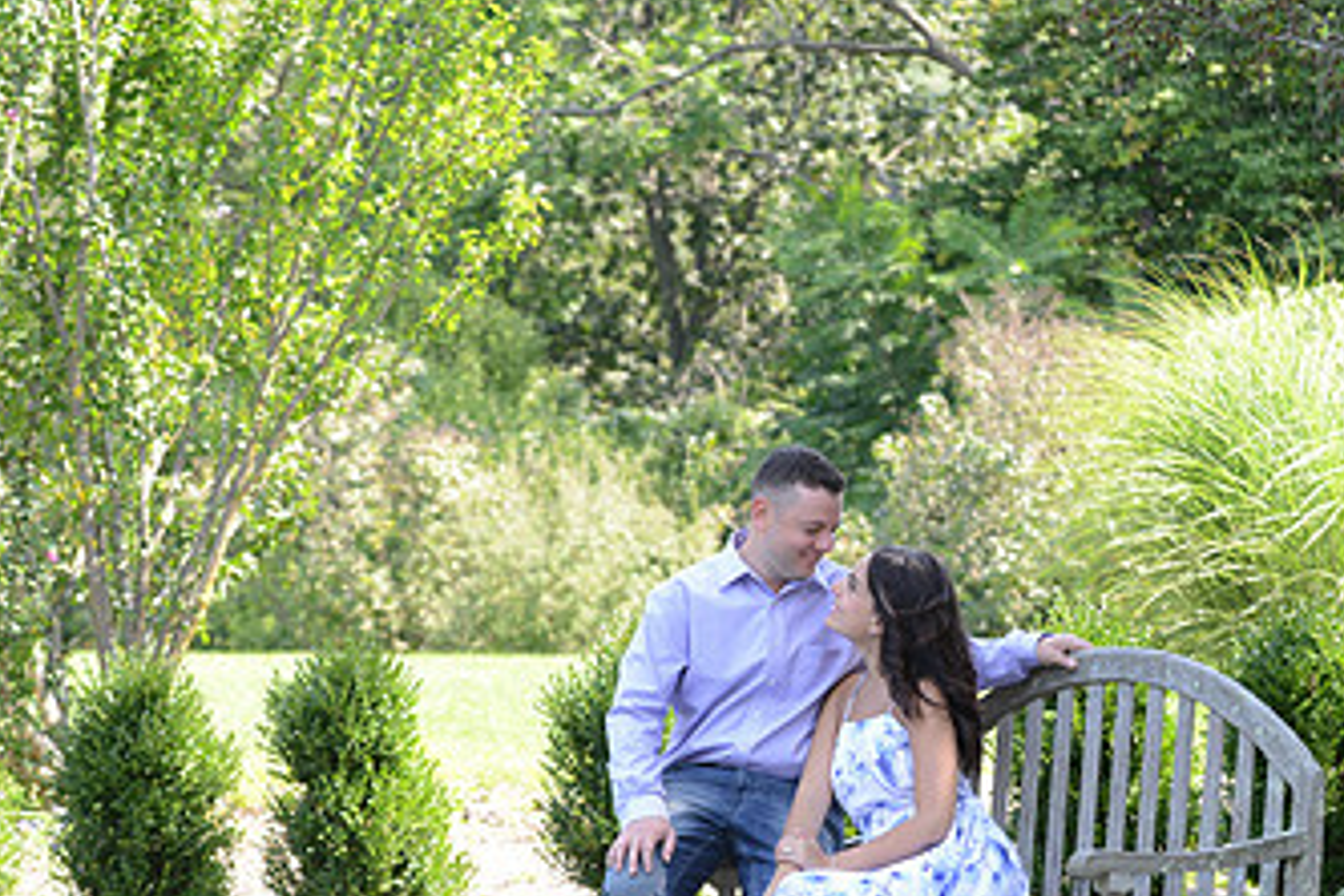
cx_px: 658
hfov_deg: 13.7
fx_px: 5600
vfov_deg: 9.1
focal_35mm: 150
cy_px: 680
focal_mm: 86
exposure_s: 1/250
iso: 400
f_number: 5.6
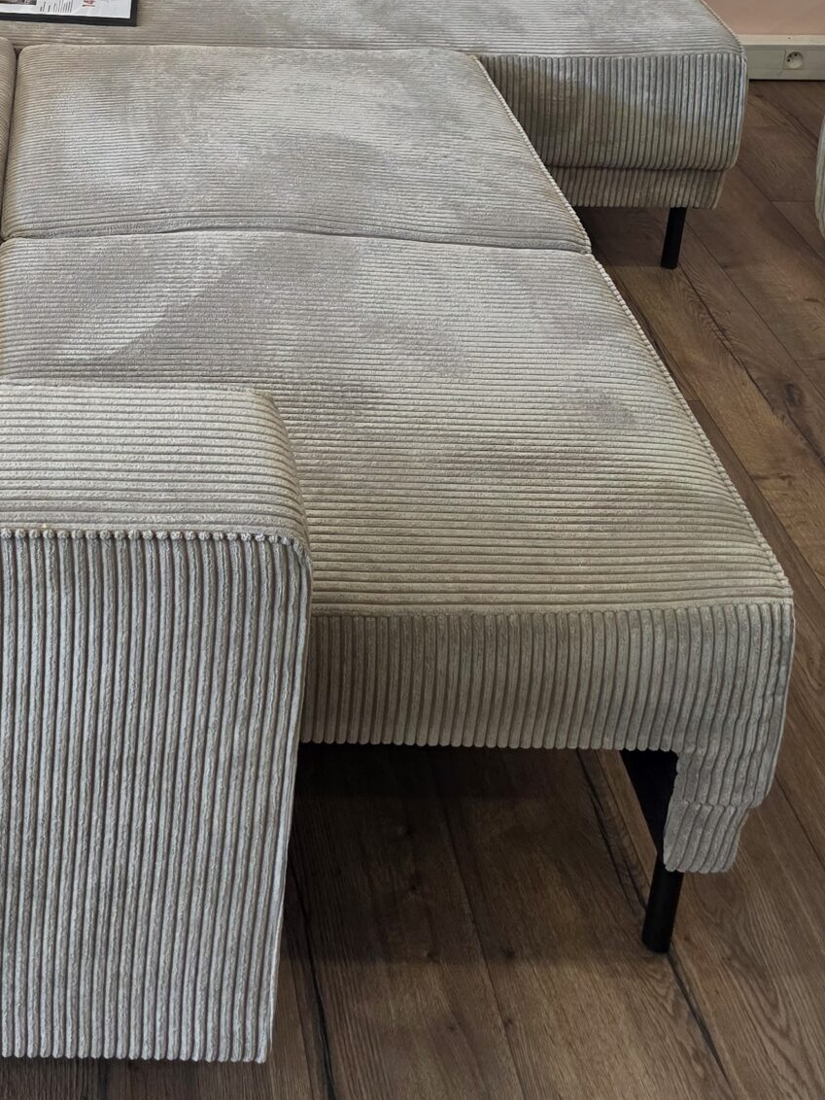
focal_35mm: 52
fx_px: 1652
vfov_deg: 32.7
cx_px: 79
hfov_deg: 27.0
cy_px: -86
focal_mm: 6.3
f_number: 1.7
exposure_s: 1/100
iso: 125
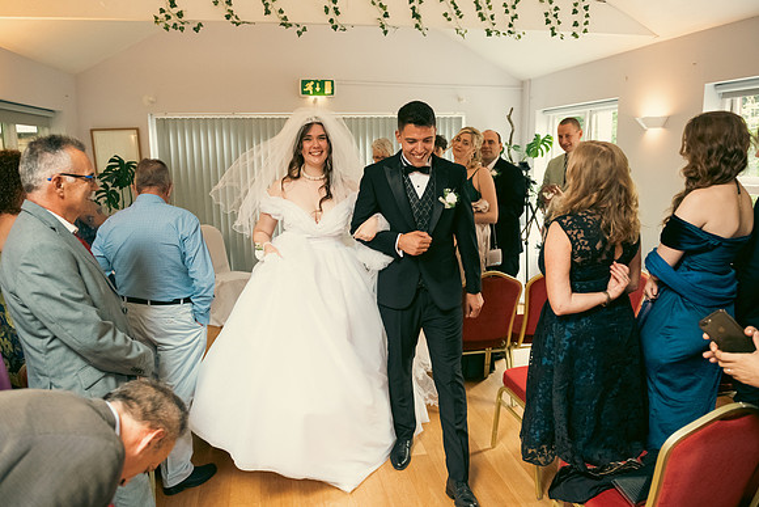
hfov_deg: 71.0
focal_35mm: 25
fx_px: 532
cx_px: 380
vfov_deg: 50.9
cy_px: 254
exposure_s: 1/160
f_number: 3.5
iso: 1600
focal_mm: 24
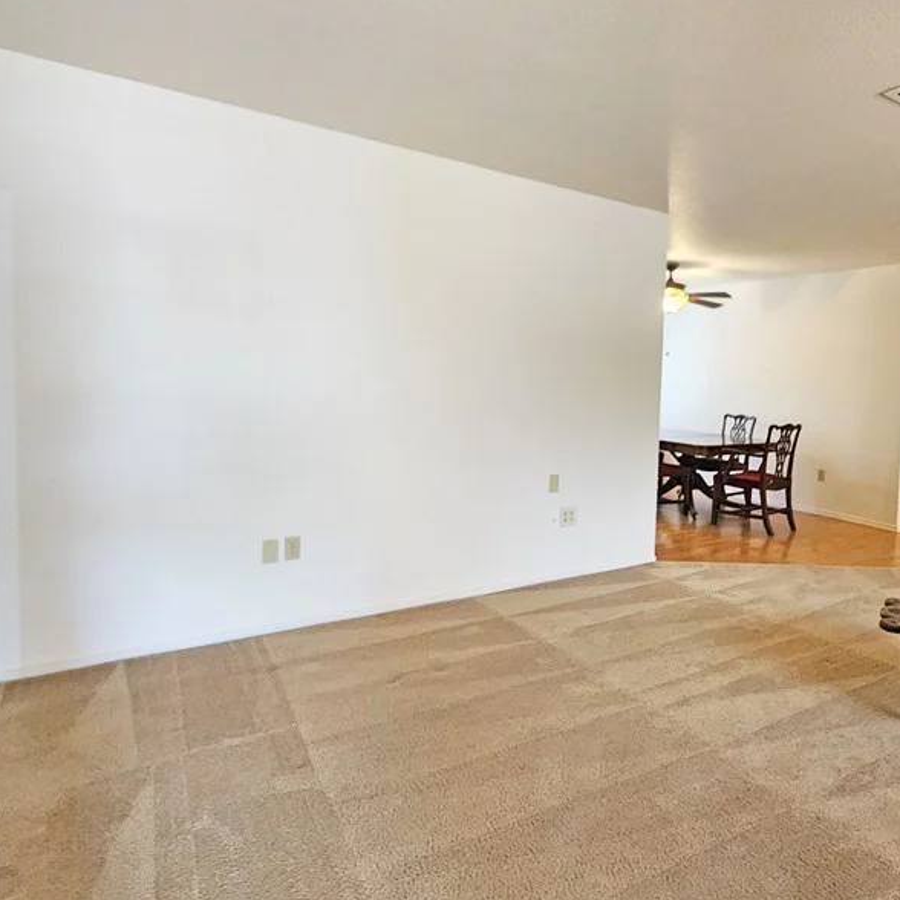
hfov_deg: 73.1
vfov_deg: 74.8
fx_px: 588
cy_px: 426
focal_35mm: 20
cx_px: 582
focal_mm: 2.2
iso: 320
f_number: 2.2
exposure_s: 1/60
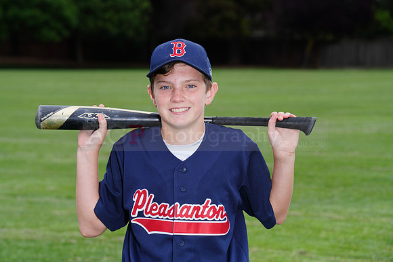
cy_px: 131
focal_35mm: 151
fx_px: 1649
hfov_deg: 13.6
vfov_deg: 9.1
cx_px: 196
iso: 200
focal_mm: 151
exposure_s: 1/250
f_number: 9
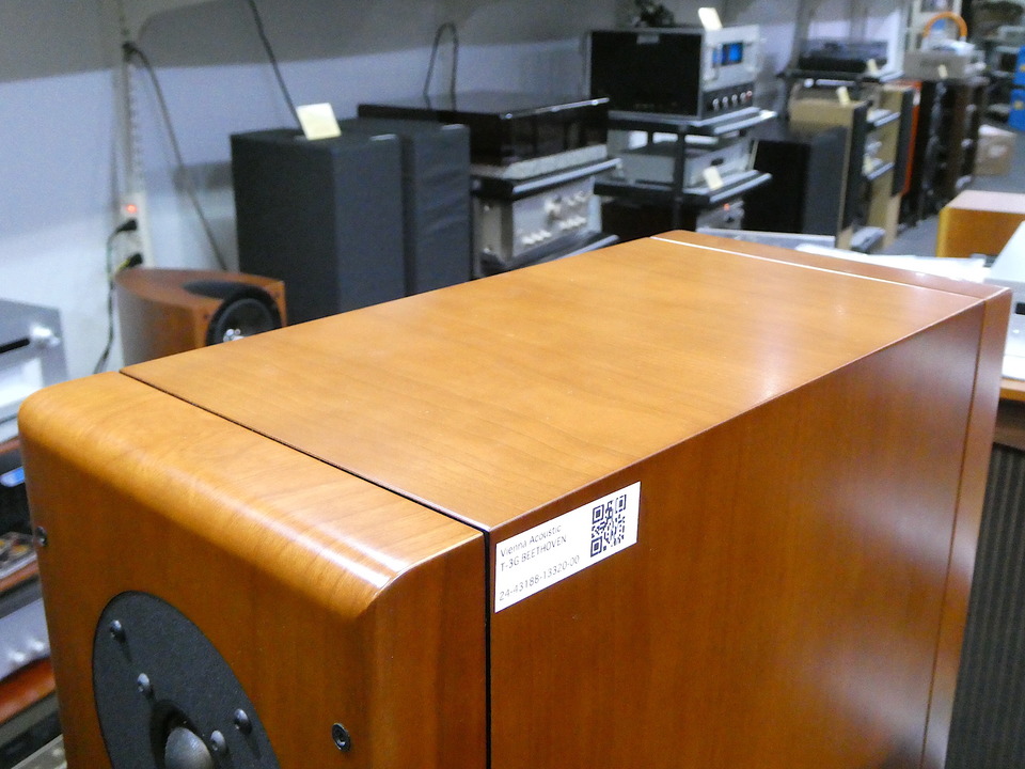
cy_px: 384
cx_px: 512
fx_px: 1096
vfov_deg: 38.7
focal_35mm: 37
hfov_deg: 50.1
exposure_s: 1/50
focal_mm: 6.7
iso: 1600
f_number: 3.7
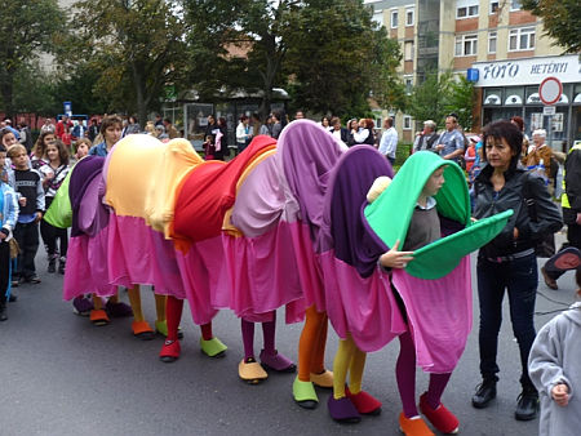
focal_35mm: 44
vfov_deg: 32.9
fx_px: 739
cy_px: 218
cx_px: 290
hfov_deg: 42.9
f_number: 6.3
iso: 80
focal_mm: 7.8
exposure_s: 1/30
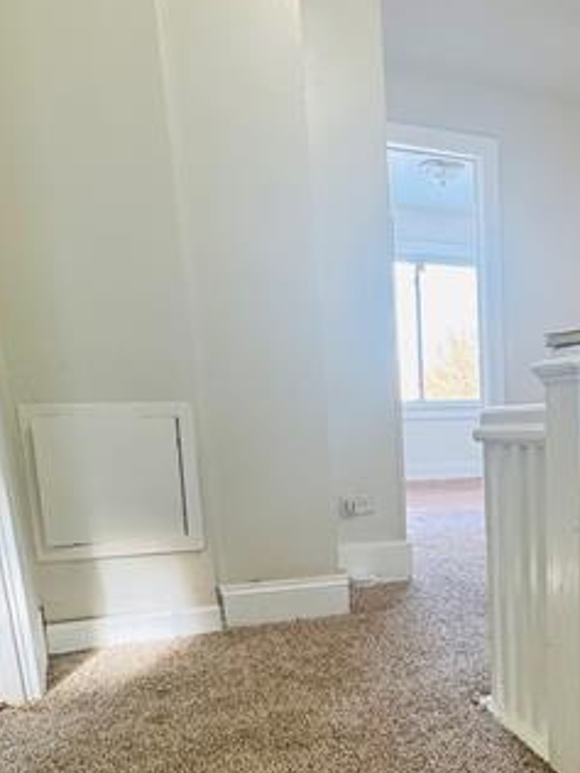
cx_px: 524
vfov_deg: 52.2
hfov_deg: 38.8
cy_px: 555
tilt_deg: -10.3
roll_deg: +1.7
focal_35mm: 34
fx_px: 760
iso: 250
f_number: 2.2
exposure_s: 1/120
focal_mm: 2.22
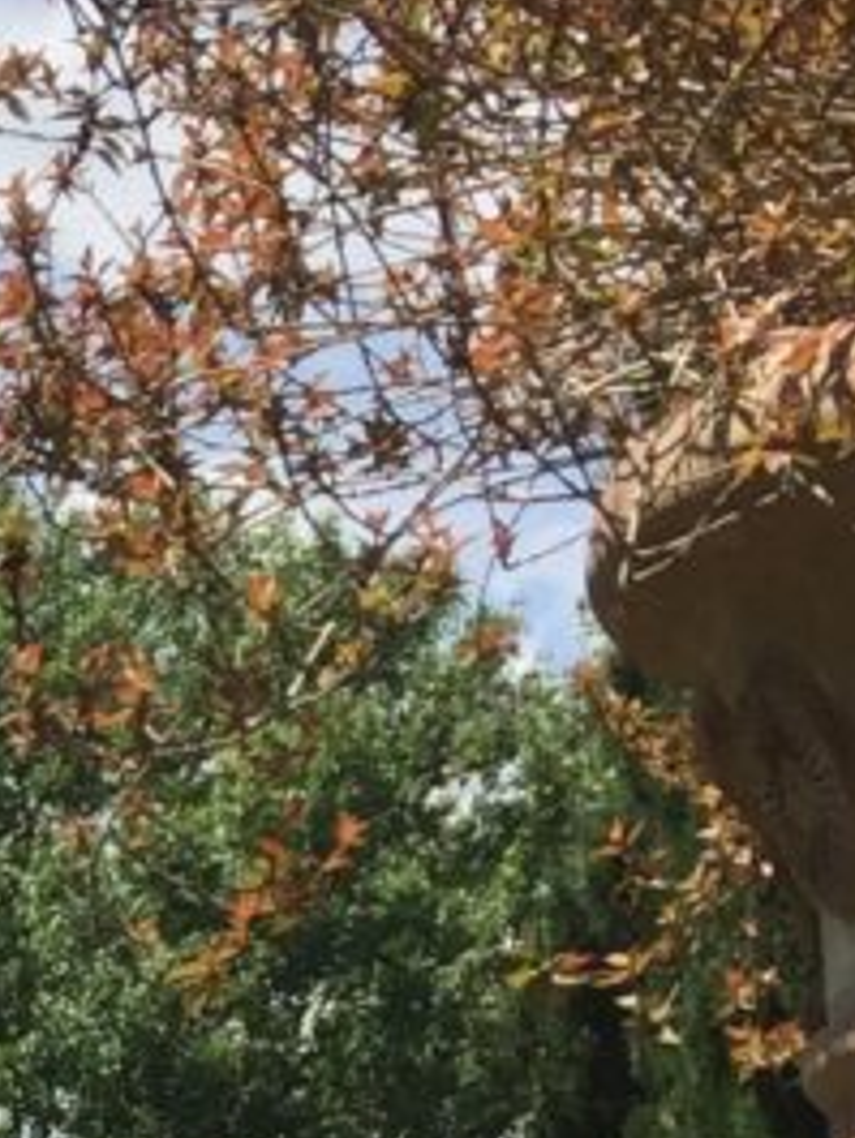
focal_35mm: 168
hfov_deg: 8.4
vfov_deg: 10.2
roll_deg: -1.2
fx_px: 5528
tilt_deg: -8.1
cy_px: 2774
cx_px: -851
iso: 32
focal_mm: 4.15
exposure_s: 1/2326
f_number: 2.2
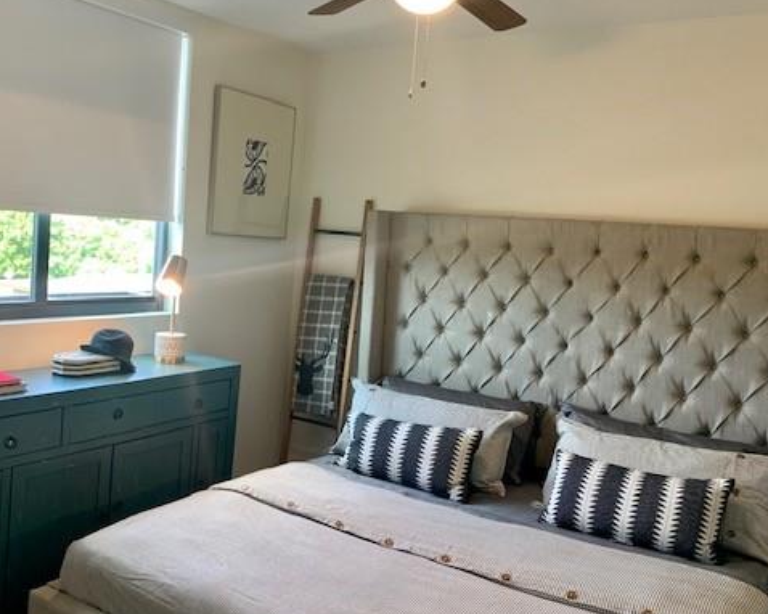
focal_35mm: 34
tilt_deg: -5.6
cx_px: 331
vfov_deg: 43.3
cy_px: 299
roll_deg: -3.8
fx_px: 772
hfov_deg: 52.7
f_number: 1.8
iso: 160
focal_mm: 4.25
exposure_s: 1/60
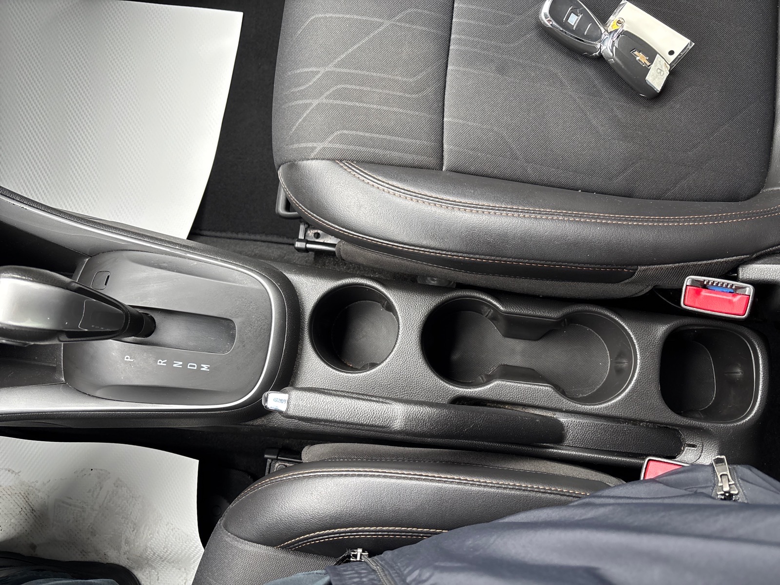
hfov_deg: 67.3
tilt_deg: -81.3
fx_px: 586
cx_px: 390
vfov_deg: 53.1
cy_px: 292
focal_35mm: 26
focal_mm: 5.96
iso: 200
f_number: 1.6
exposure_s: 1/60
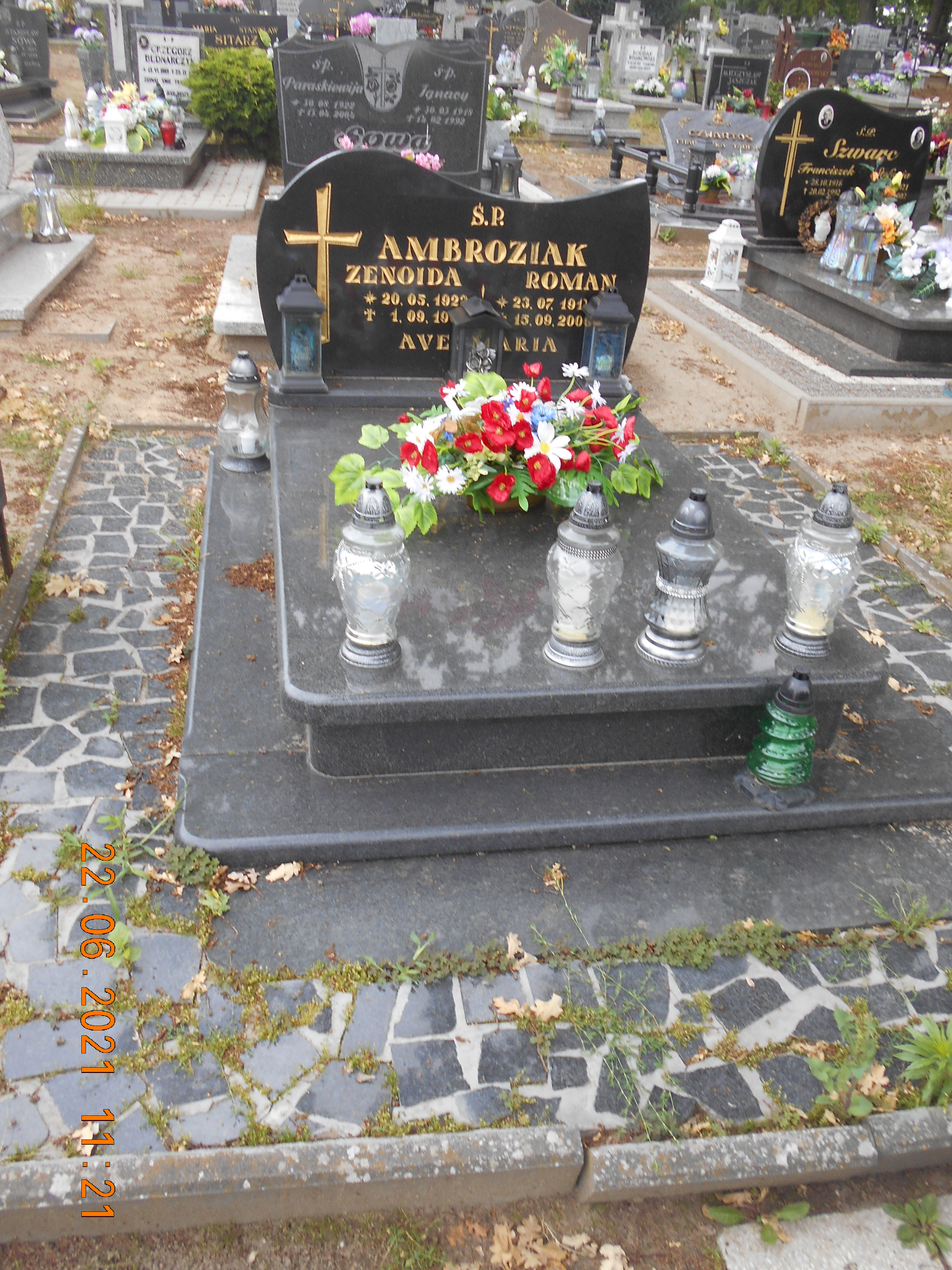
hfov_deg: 46.8
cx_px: 476
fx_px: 1100
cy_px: 635
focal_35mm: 30
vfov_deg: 60.0
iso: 80
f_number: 3.4
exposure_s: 1/50
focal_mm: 5.1
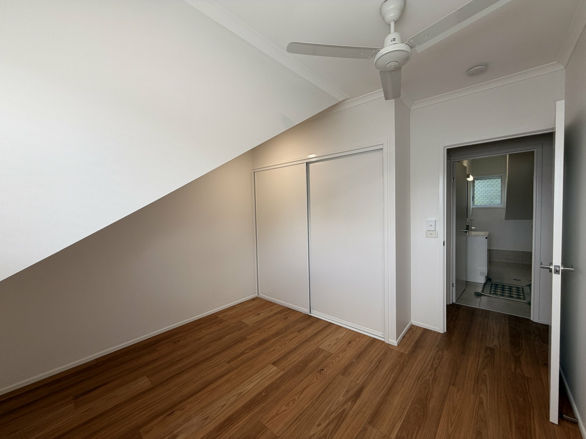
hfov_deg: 102.1
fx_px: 237
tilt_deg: -1.8
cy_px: 220
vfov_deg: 85.7
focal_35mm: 14
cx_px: 293
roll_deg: +1.8
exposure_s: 1/100
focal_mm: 2.22
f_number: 2.2
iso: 64
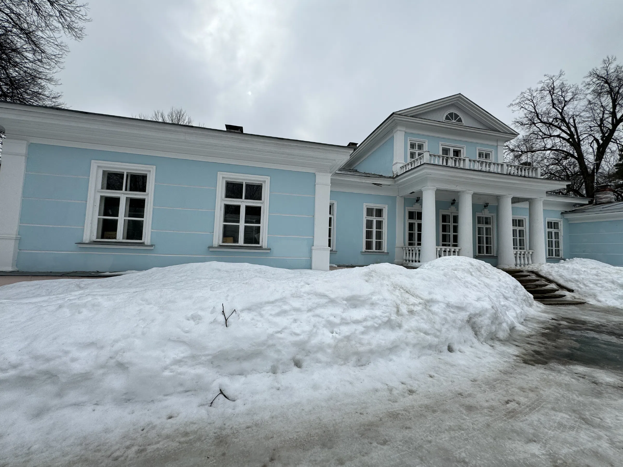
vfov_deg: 85.7
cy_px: 234
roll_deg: +0.4
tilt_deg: +6.9
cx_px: 312
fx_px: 252
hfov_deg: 102.1
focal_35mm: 14
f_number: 2.2
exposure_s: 1/1477
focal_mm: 2.22
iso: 50
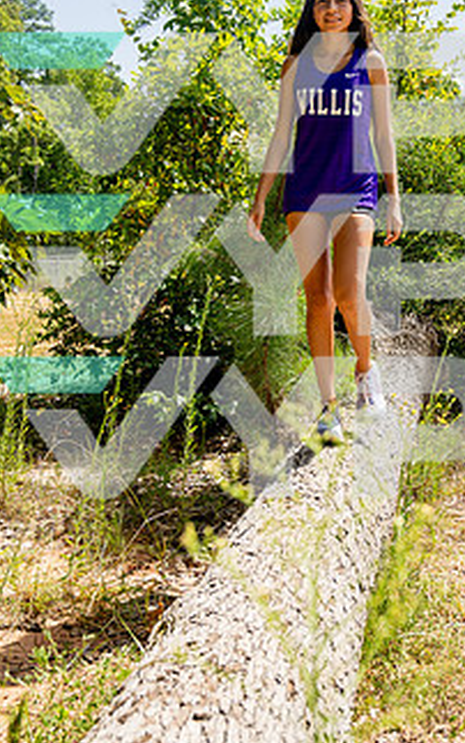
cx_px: 331
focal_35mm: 44
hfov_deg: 28.9
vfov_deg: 44.8
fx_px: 892
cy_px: 267
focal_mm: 31
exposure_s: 1/400
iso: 100
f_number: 4.5
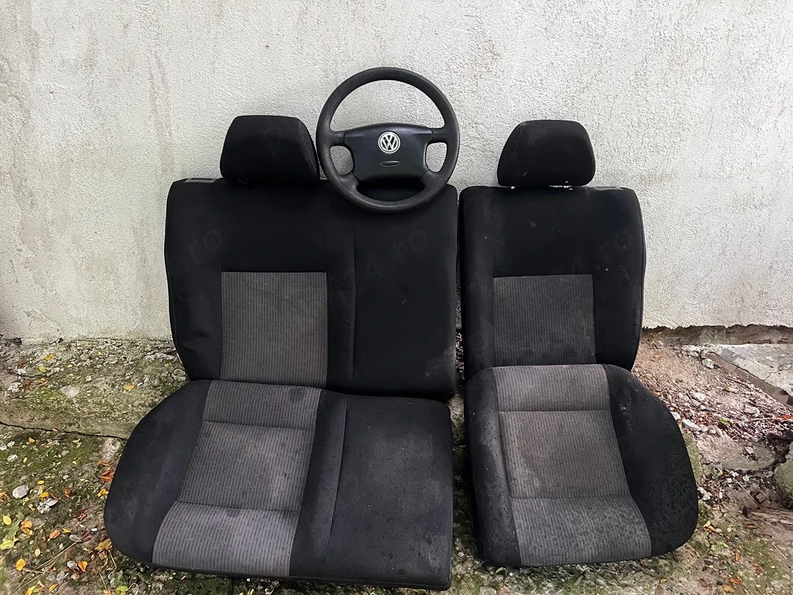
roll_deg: -1.4
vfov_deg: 53.1
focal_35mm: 26
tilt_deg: -23.0
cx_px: 396
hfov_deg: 67.3
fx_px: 596
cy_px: 298
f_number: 1.5
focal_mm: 5.7
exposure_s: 1/60
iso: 320
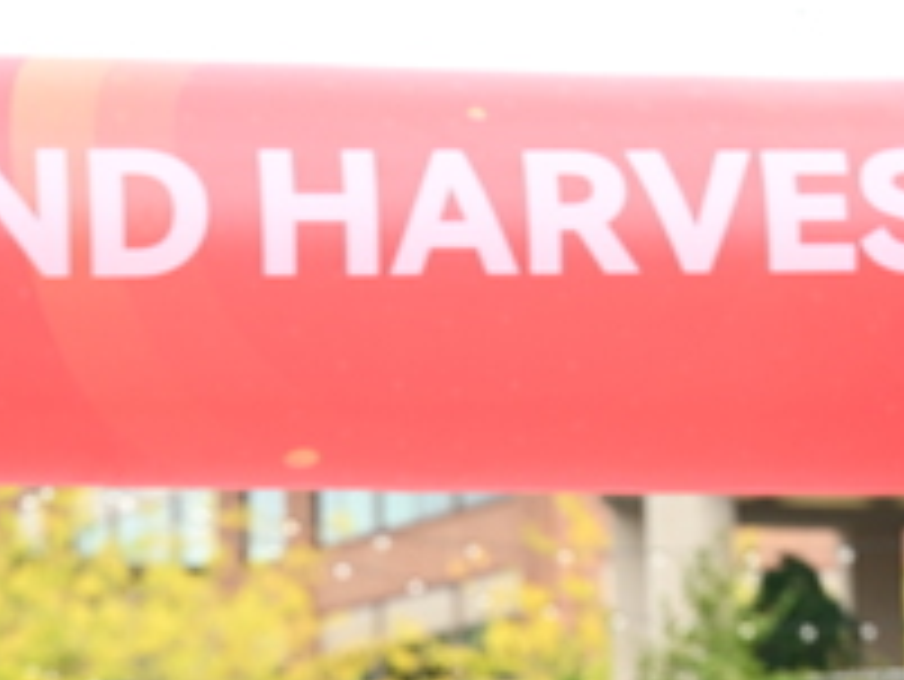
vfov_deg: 8.0
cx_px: 465
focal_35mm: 184
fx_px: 4808
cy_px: 950
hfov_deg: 10.7
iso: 640
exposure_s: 1/1600
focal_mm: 70
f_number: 2.8
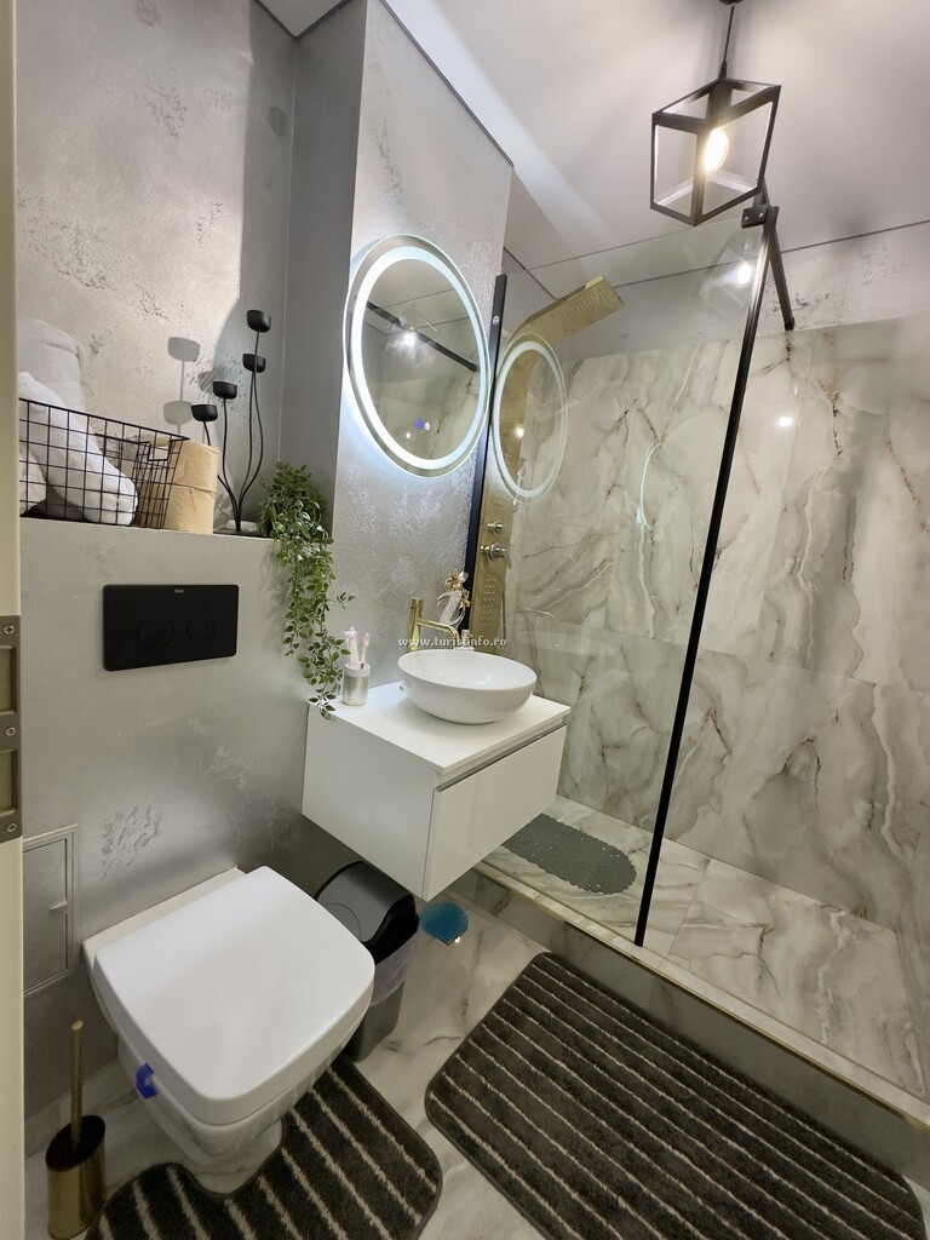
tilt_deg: -8.2
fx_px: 502
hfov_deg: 85.7
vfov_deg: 102.1
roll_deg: -6.4
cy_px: 620
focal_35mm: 14
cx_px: 465
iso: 250
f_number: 2.2
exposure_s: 1/50
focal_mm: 2.22
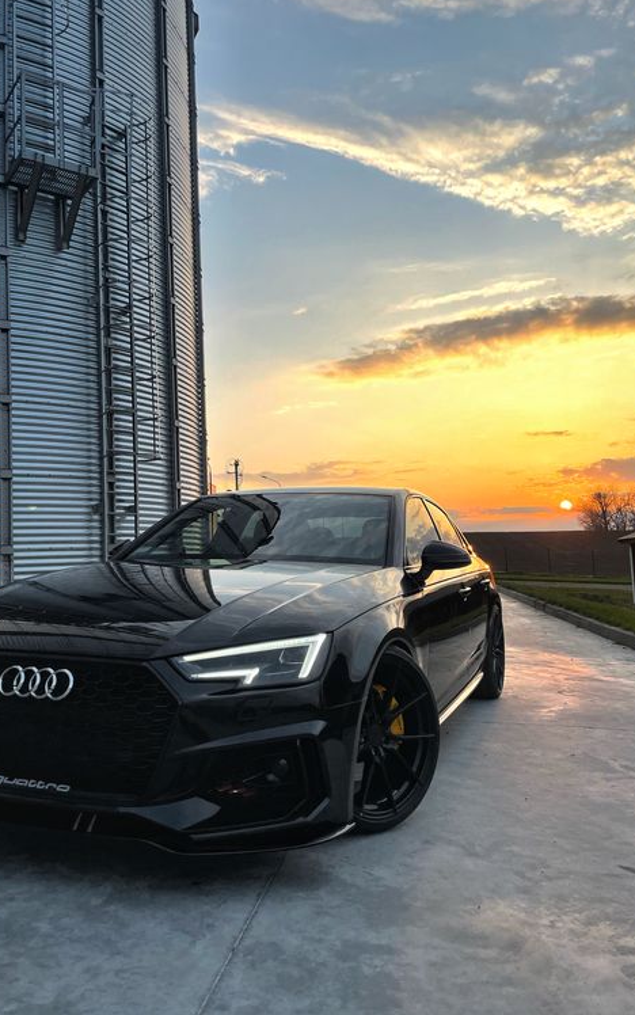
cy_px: 501
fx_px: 775
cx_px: 304
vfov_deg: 66.4
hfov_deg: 44.6
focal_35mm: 28
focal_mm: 4.2
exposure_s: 1/1575
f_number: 1.6
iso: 32
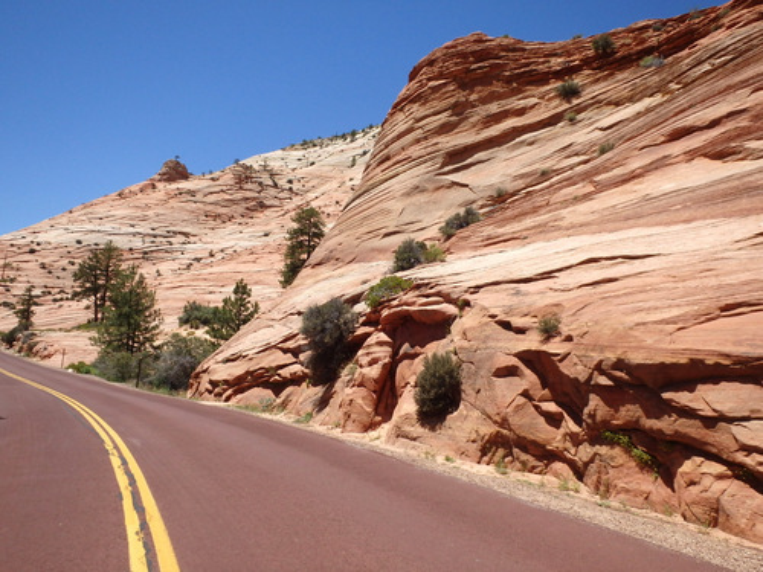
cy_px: 286
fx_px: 617
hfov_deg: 63.4
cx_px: 382
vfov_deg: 49.7
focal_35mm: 28
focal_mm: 5
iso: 125
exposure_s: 1/160
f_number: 11
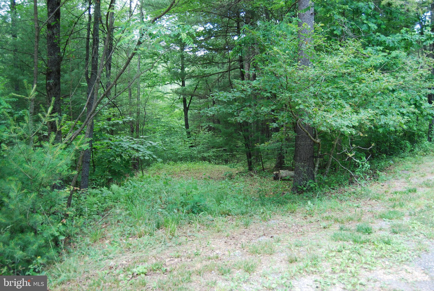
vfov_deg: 37.0
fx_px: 434
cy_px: 146
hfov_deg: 53.1
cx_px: 217
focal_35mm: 36
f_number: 4
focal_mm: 24
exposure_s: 1/60
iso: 280
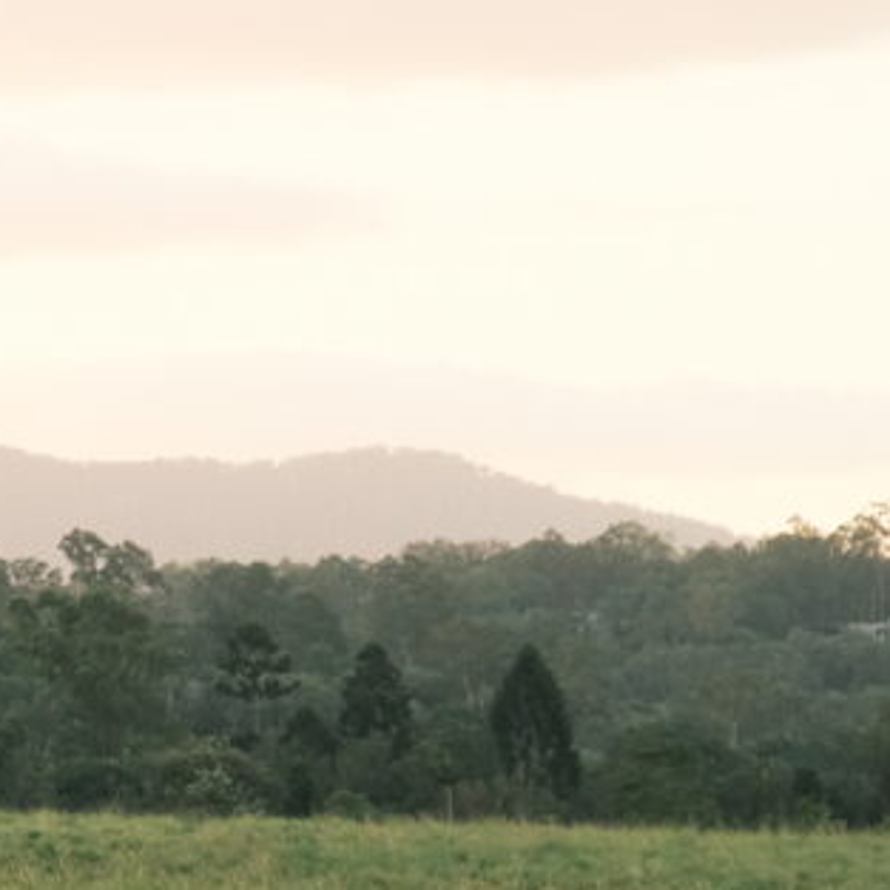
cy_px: 859
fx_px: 10065
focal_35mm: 346
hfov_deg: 5.0
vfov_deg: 5.1
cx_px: -836
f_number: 2.8
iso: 800
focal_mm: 55
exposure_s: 1/400
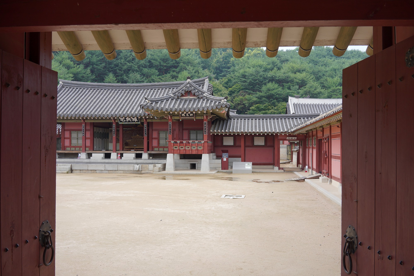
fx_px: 403
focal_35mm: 35
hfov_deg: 54.4
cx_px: 207
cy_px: 138
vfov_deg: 37.9
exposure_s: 1/125
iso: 200
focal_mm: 35
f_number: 10
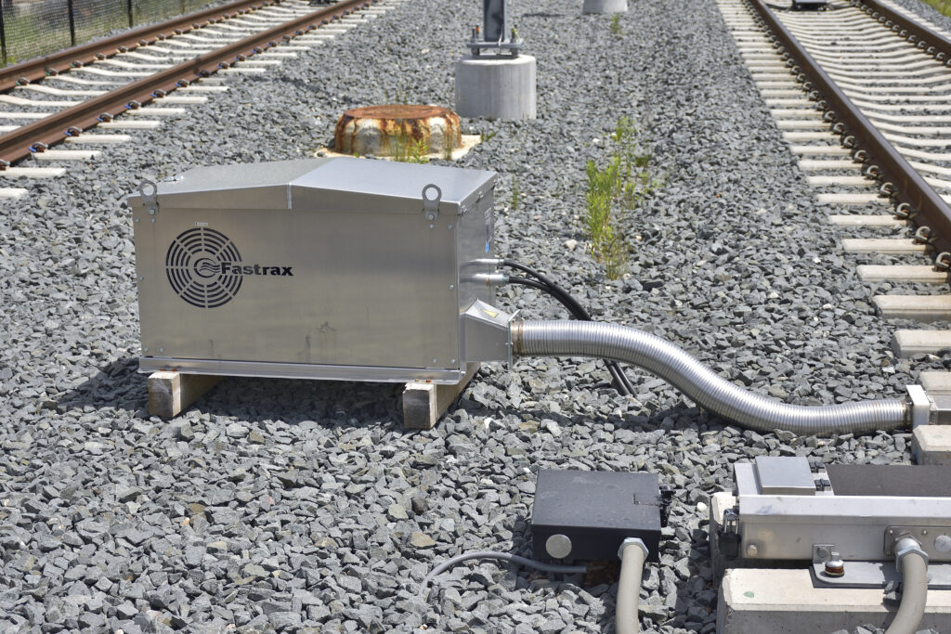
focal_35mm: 63
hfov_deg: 31.9
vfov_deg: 21.6
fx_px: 1664
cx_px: 476
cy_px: 317
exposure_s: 1/1000
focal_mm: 42
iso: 100
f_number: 4.5
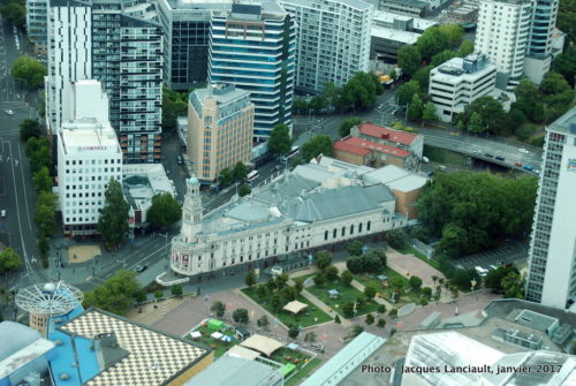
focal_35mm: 82
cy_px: 193
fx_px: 1322
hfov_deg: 24.6
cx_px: 288
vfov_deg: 16.6
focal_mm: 55
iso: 400
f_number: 8
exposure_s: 1/250
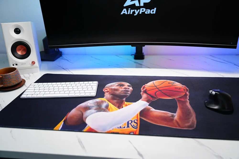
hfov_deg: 61.9
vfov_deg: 43.6
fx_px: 199
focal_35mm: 30
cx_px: 120
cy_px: 80
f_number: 4
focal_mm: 30
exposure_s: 1/100
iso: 640
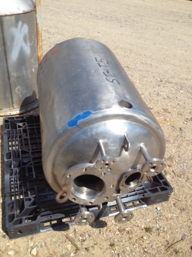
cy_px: 128
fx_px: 259
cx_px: 96
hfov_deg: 40.7
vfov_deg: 52.6
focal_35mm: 35
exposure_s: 1/1783
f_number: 2.4
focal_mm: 4.28
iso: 50
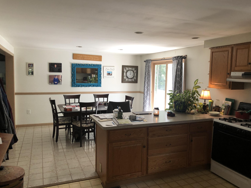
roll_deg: +0.5
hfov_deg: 61.7
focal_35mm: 29
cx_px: 128
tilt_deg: -4.3
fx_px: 210
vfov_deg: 48.2
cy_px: 93
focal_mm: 3.99
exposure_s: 1/24
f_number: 1.8
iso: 32
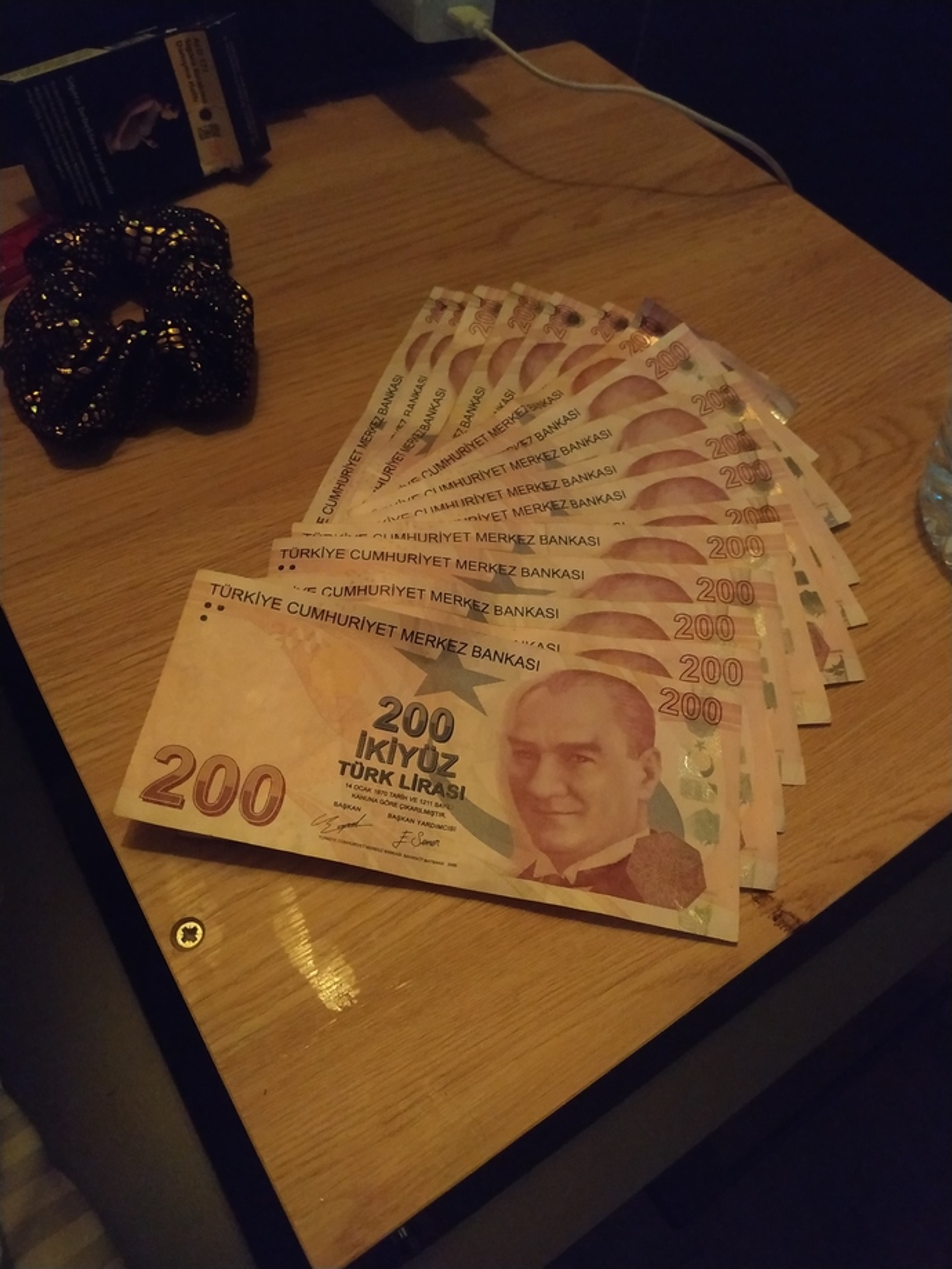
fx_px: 880
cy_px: 634
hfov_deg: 56.8
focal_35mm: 24
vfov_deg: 71.6
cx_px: 476
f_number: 1.9
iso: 3200
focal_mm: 3.94
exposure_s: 1/17
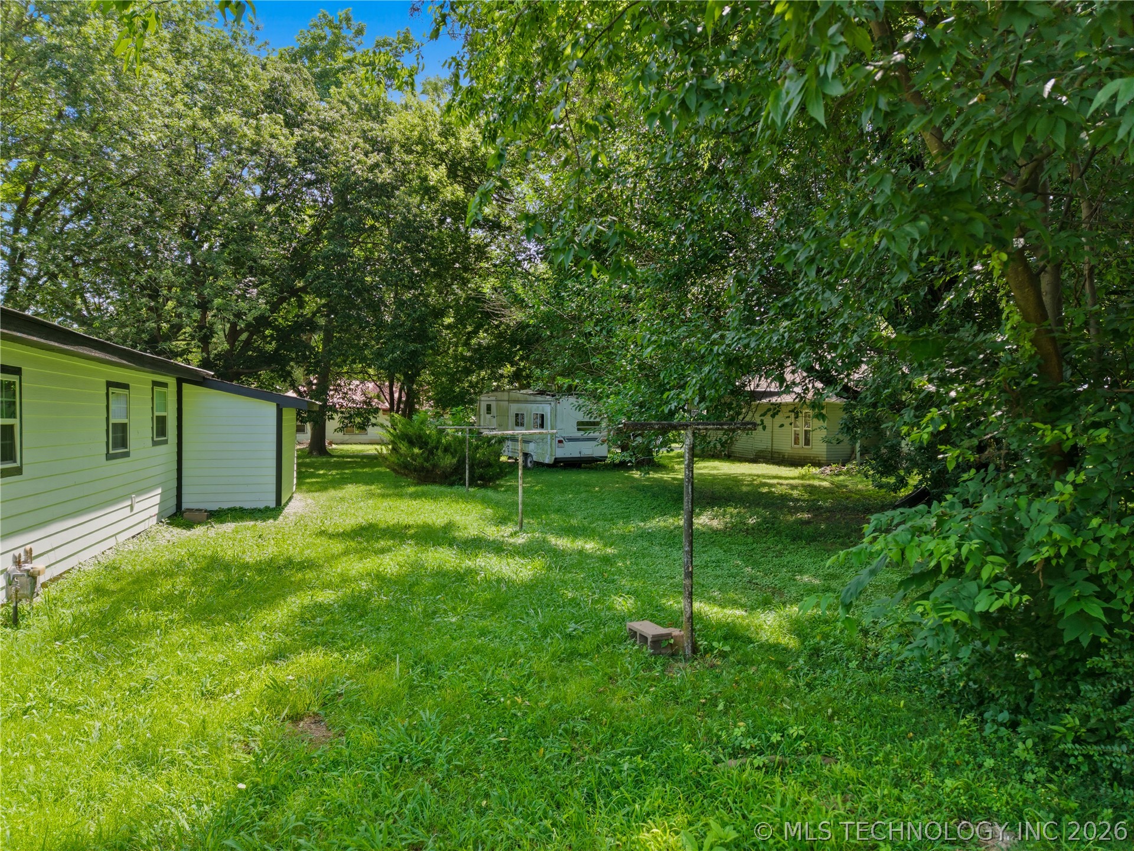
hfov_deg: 71.6
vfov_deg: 56.8
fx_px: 786
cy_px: 426
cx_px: 567
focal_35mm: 24
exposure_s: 1/400
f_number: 1.8
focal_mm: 8.7
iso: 280
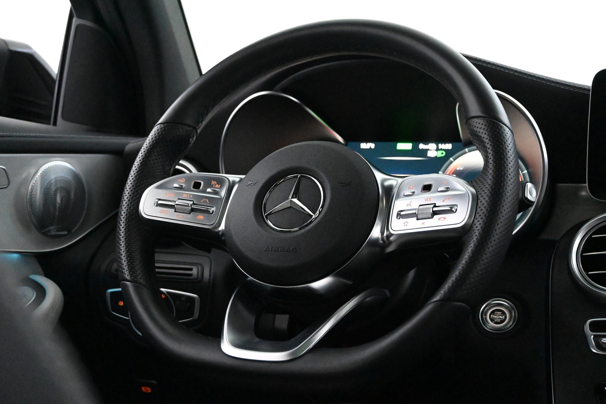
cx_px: 303
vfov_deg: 25.1
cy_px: 202
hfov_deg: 36.9
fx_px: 909
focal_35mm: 54
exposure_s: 1/60
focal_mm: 36
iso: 14400
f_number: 5.3
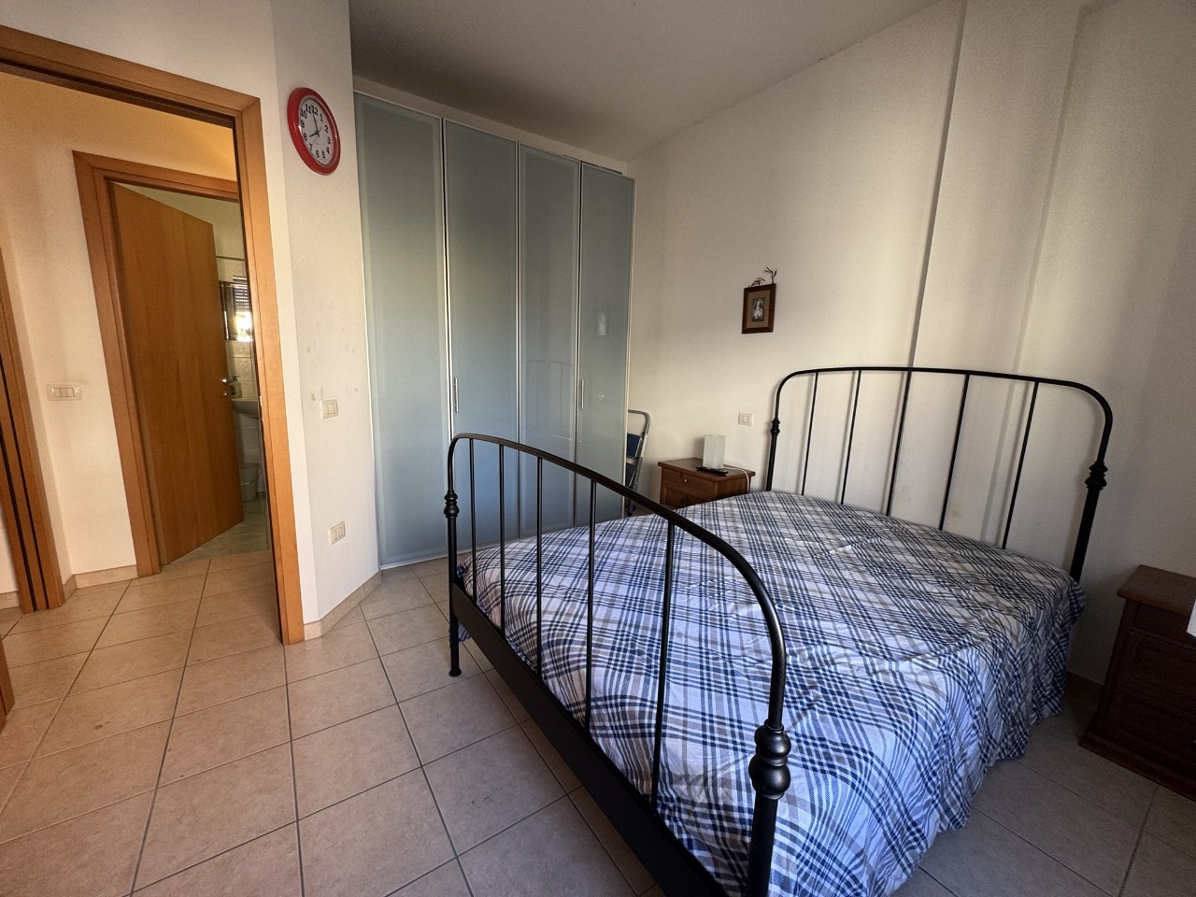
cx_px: 598
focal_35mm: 14
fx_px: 484
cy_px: 448
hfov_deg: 102.1
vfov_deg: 85.7
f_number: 2.2
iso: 125
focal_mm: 2.22
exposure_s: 1/100
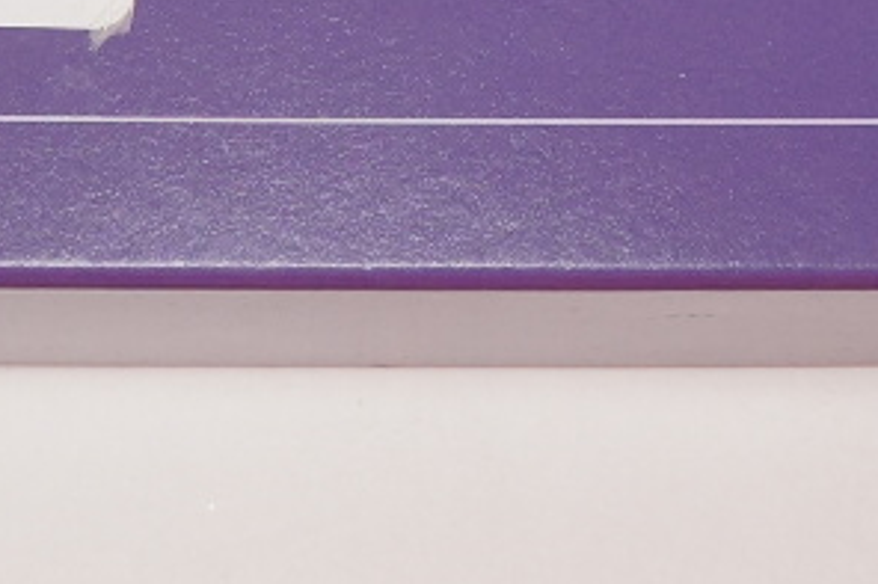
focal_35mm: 162
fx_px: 3949
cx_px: 670
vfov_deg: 8.1
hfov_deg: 12.6
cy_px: -588
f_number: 7.1
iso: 400
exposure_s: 1/60
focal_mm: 20
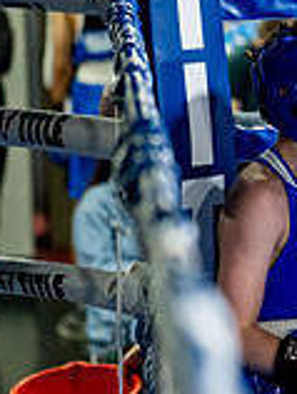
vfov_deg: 8.2
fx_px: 2738
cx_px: 609
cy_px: 146
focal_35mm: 240
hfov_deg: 6.0
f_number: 2
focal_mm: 68
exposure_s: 1/1000
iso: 4000
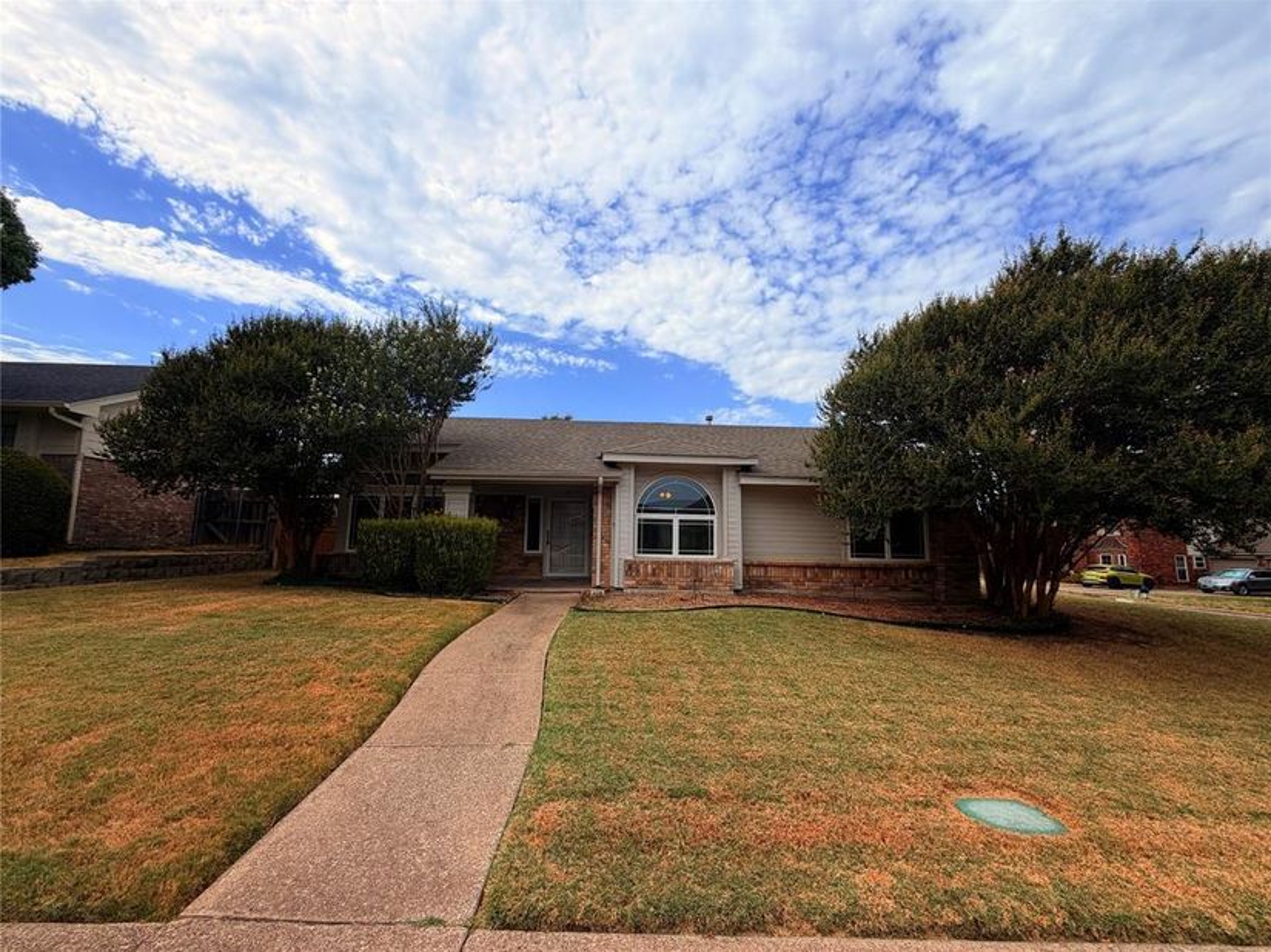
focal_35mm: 14
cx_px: 636
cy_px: 476
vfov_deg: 85.6
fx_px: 514
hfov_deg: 102.1
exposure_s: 1/1068
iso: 20
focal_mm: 2.22
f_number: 2.2
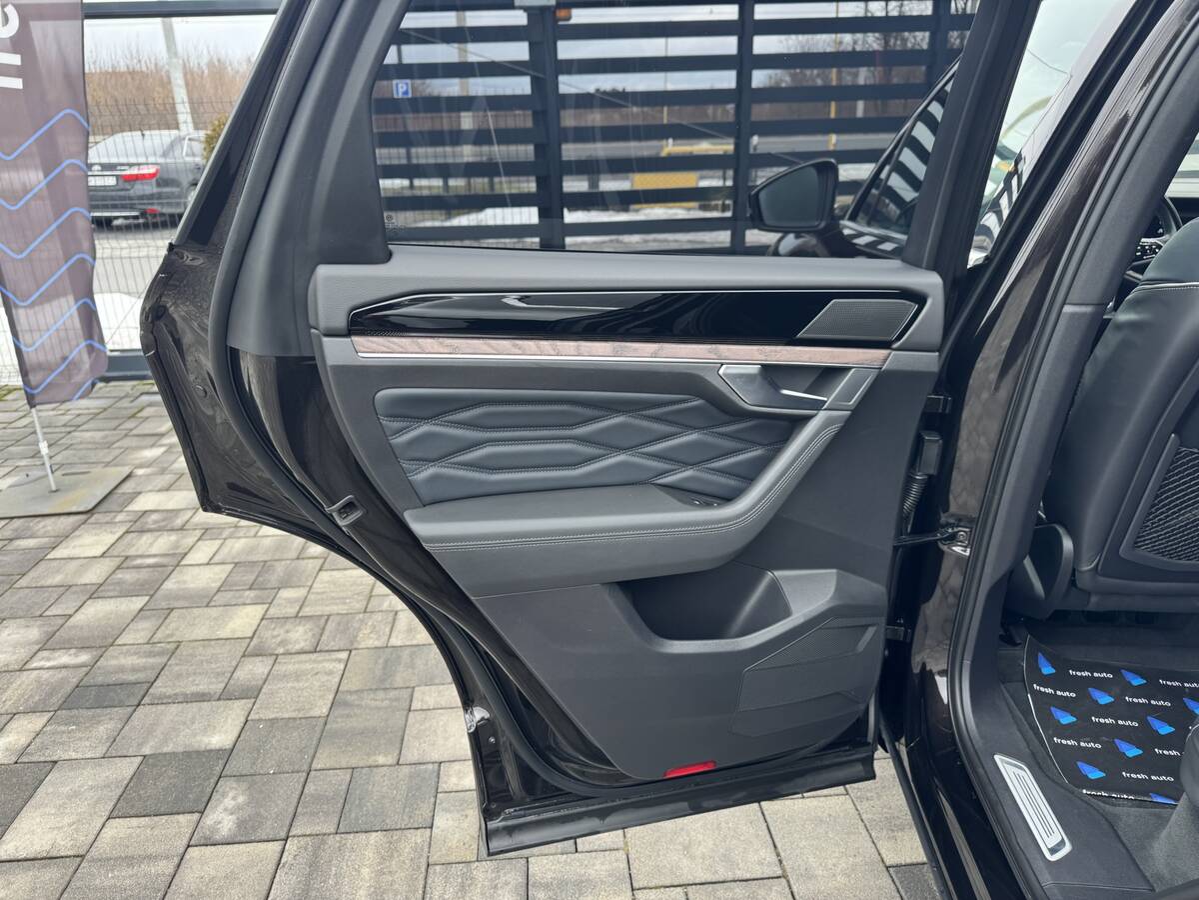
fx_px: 831
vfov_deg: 56.8
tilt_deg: -20.9
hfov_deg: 71.6
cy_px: 450
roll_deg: +1.6
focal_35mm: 24
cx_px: 600
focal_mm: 6.76
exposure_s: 1/154
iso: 64
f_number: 1.78
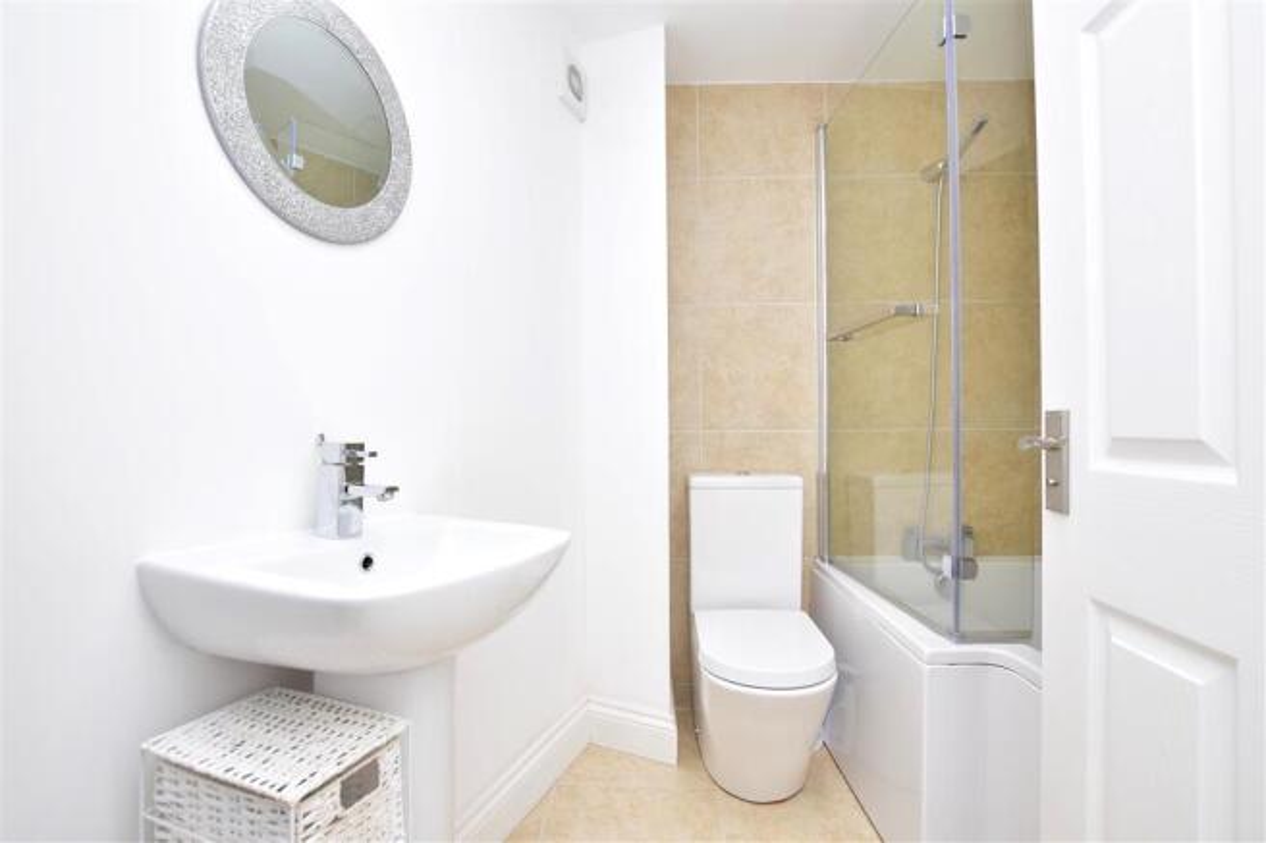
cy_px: 422
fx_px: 580
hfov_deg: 95.0
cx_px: 633
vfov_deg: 72.0
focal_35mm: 16
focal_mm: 11
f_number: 10
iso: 640
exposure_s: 1/100
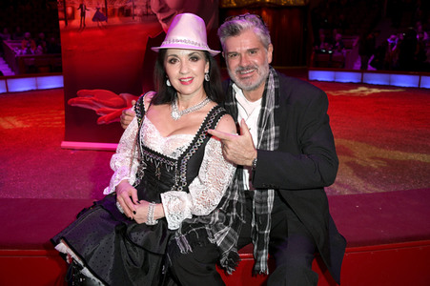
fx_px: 406
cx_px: 215
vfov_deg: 38.8
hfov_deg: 55.8
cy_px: 143
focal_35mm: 34
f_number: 6.3
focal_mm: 34
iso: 1250
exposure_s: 1/160
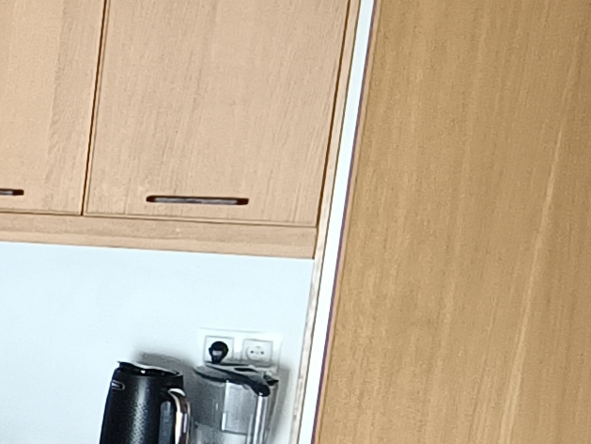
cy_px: 422
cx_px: -574
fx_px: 1417
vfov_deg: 17.4
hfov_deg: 17.4
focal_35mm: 83
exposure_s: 1/25
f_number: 2.2
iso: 400
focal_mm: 1.68
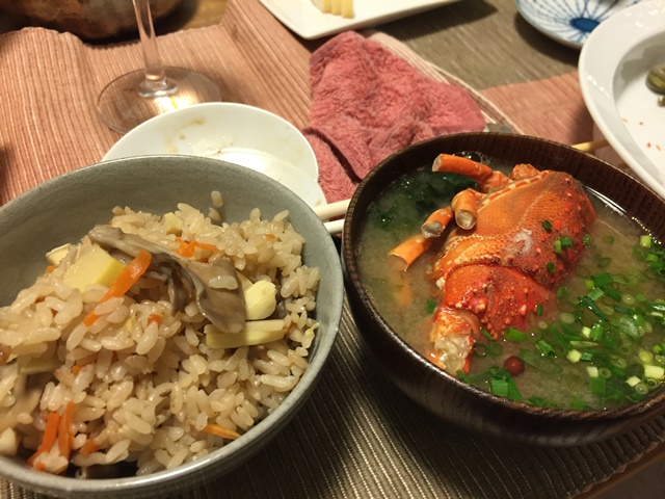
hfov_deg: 61.7
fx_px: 557
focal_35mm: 29
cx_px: 332
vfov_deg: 48.2
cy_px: 250
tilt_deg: -48.4
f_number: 2.2
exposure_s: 1/30
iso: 100
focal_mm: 4.15
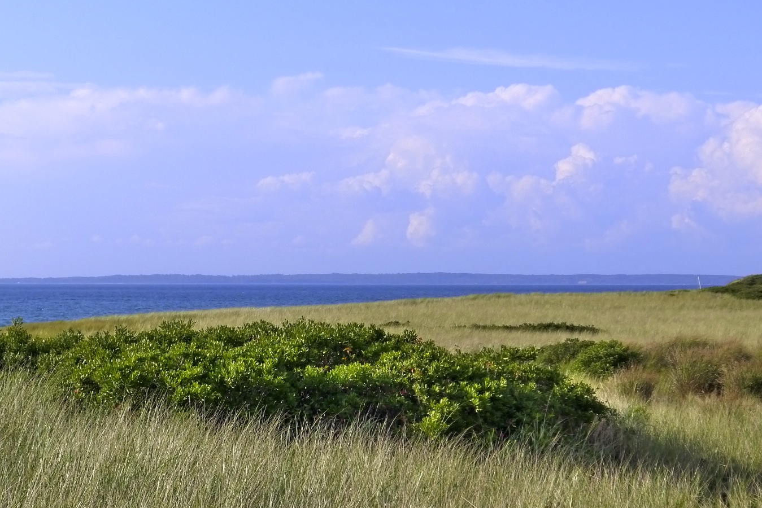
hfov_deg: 22.6
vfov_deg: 15.2
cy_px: 304
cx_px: 344
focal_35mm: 90
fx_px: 1905
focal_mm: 16
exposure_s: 1/800
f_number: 4
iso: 400
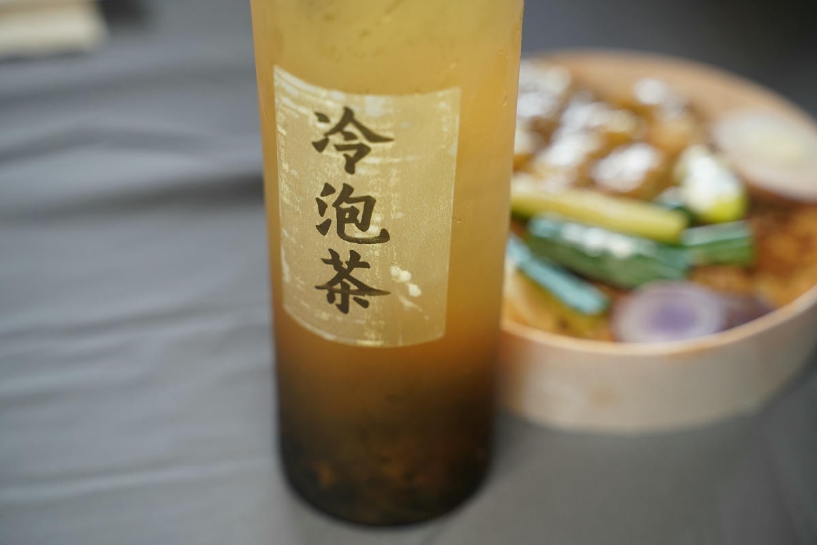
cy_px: 272
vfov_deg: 20.3
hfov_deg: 30.1
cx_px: 408
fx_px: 1520
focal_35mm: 67
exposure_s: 1/80
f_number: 4
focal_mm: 67
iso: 640
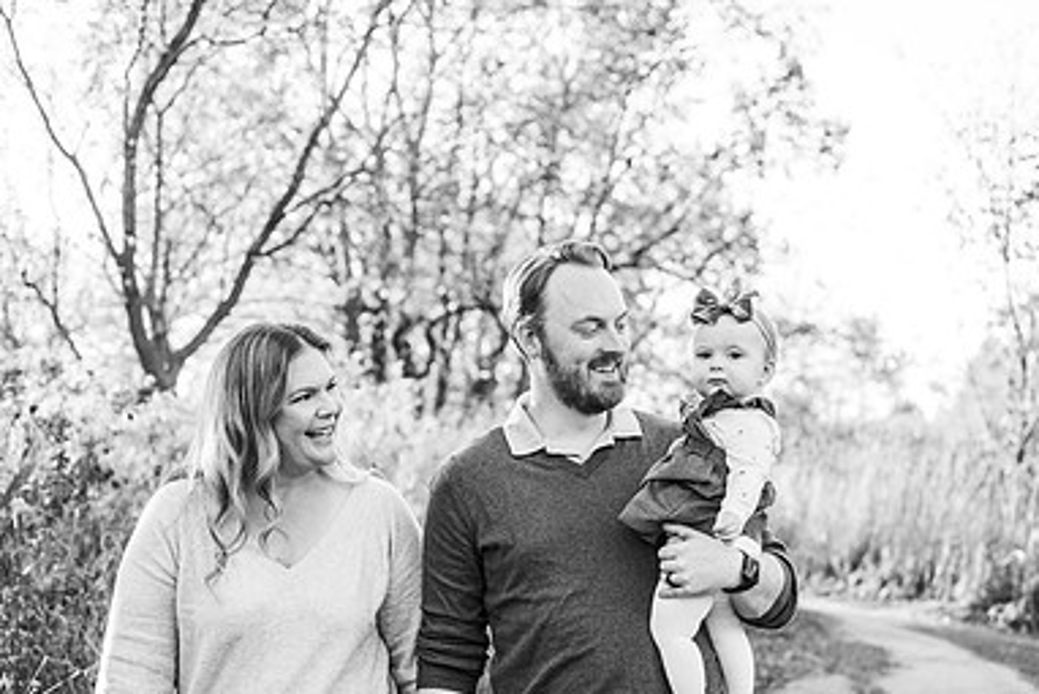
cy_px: 524
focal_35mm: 76
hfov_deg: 26.6
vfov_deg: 17.9
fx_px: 2194
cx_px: 596
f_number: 2.8
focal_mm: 50
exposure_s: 1/800
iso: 640
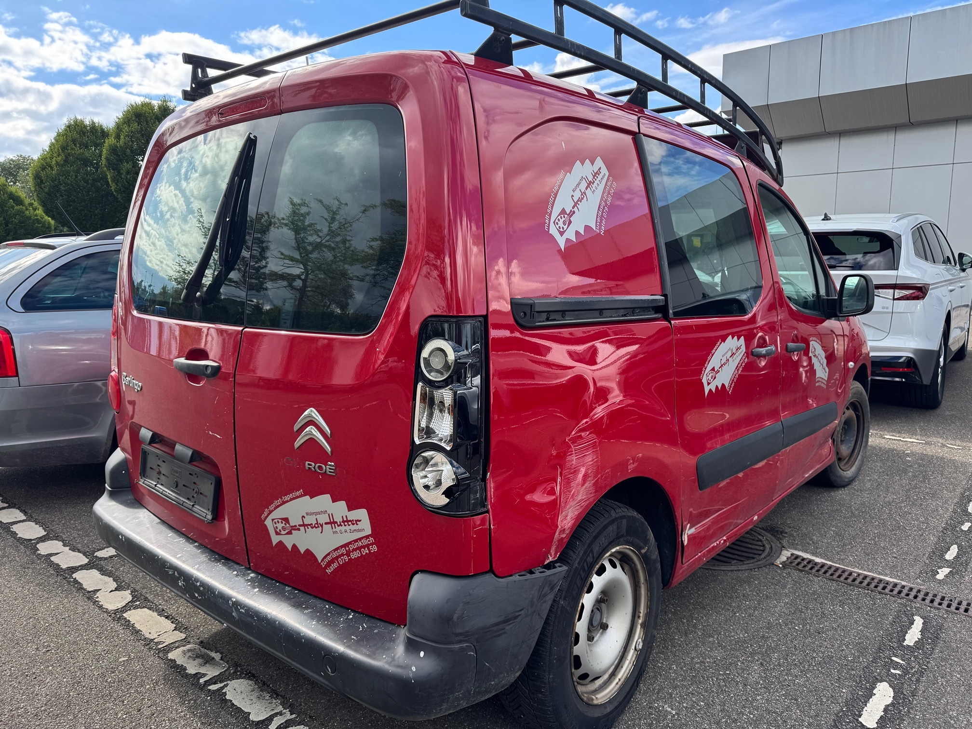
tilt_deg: -7.1
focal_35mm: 24
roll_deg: +0.2
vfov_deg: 56.8
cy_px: 364
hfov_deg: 71.6
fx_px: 674
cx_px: 486
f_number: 1.78
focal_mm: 6.76
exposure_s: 1/900
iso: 80
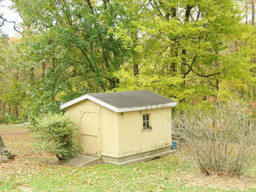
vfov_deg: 26.9
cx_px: 162
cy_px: 126
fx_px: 399
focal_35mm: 54
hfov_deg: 35.4
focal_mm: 6
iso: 50
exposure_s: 1/200
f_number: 2.7
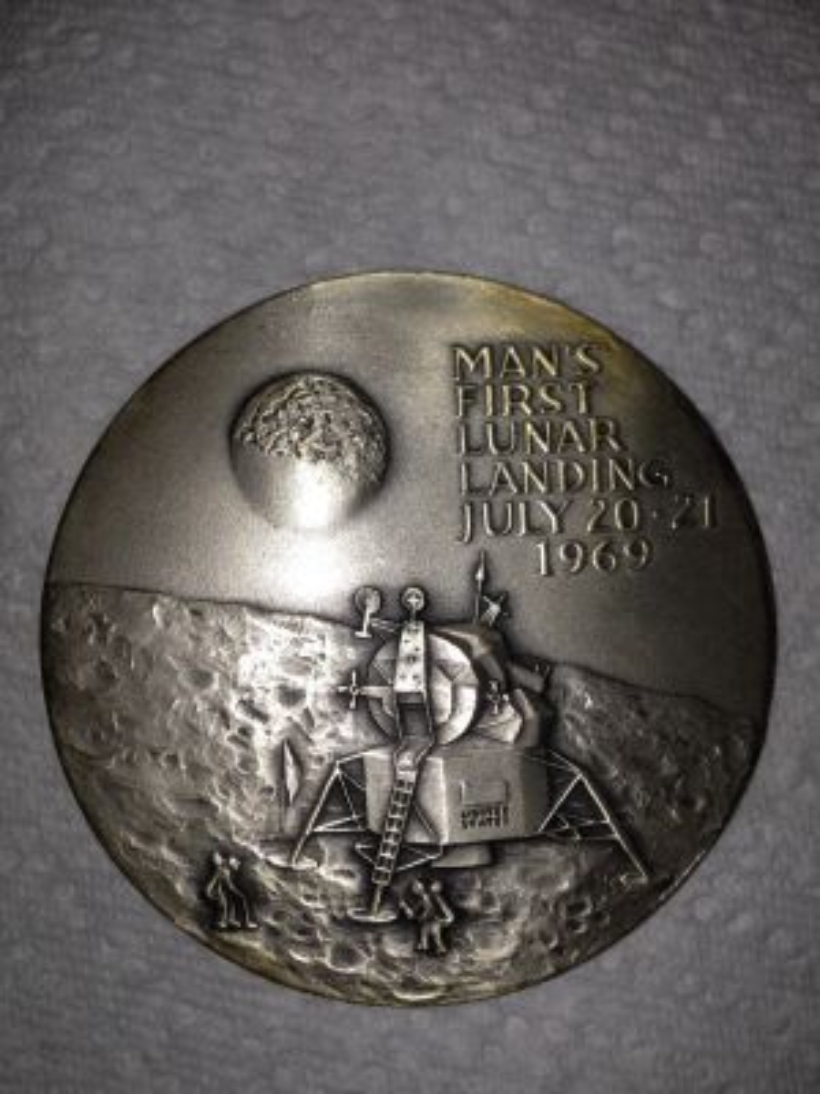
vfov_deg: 55.4
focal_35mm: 33
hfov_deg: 42.9
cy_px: 547
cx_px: 410
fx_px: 1042
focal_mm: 4.12
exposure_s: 1/683
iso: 50
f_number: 2.4
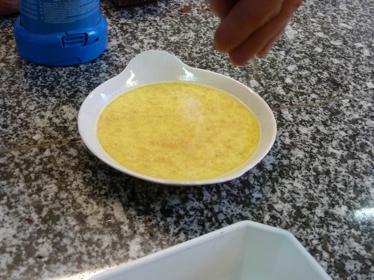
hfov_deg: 39.7
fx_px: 519
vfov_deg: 30.3
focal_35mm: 48
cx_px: 187
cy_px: 140
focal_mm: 7.9
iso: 400
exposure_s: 1/30
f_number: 3.8
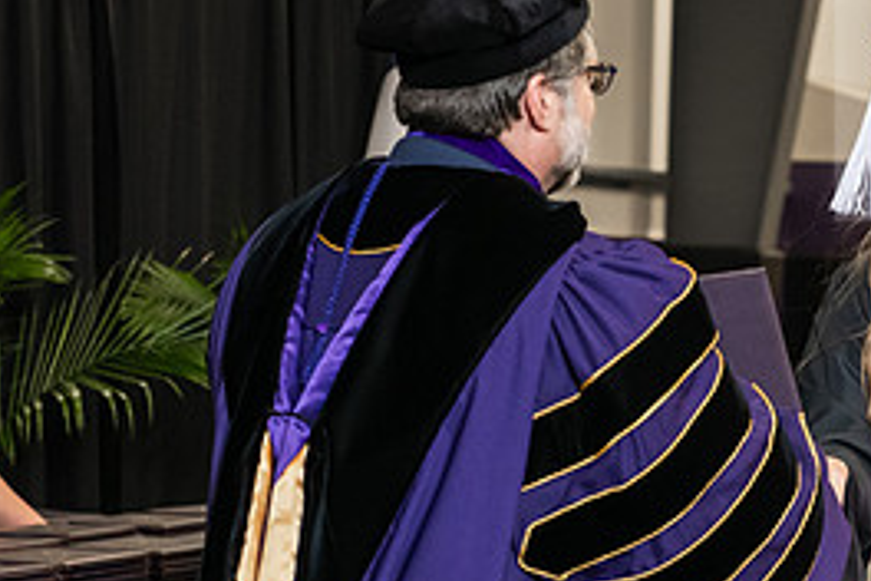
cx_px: 736
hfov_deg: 14.1
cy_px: 345
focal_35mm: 145
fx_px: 3508
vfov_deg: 9.5
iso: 2500
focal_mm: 66
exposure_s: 1/200
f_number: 5
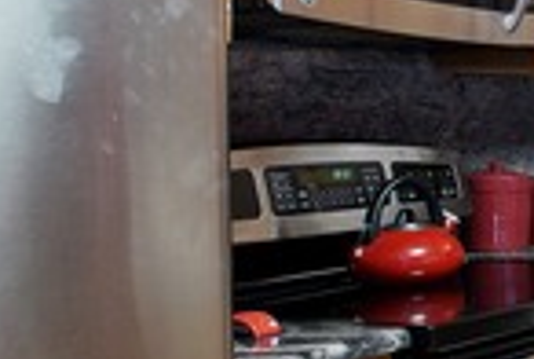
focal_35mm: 70
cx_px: 984
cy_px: 141
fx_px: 1040
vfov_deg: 19.5
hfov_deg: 20.0
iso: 200
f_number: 8
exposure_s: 1/2.5
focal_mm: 16
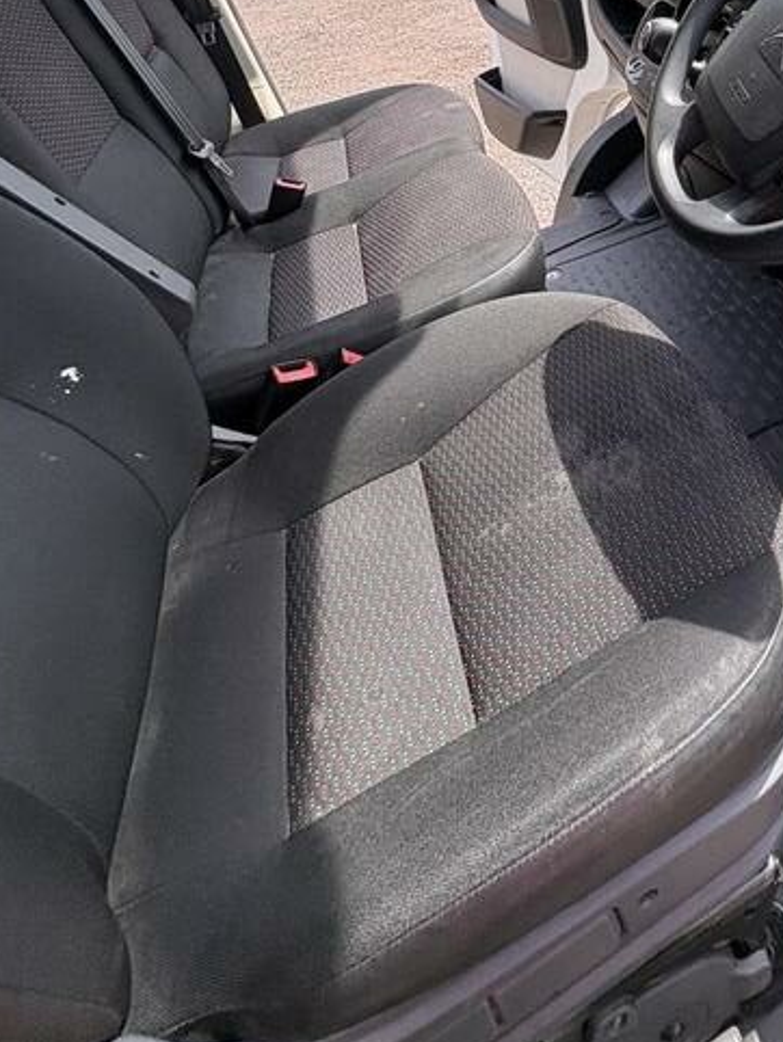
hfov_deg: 48.6
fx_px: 783
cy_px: 89
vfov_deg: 57.1
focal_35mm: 26
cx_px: 675
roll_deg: +1.9
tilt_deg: -14.1
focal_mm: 2.22
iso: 40
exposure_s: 1/291
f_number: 2.2
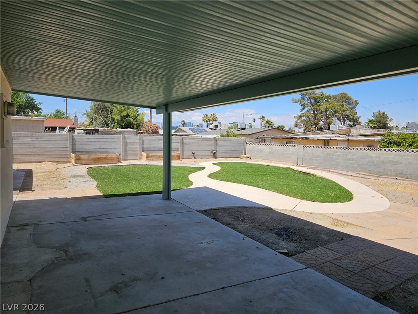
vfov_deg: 58.9
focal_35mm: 23
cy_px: 157
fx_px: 278
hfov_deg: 73.9
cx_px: 209
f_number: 1.7
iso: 10
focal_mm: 6.3
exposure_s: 1/748
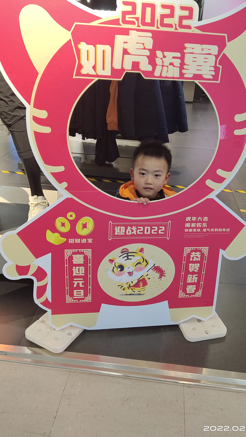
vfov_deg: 67.9
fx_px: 325
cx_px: 135
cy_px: 218
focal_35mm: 28
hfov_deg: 41.4
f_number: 1.8
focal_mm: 4.71
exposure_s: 1/100
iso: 97
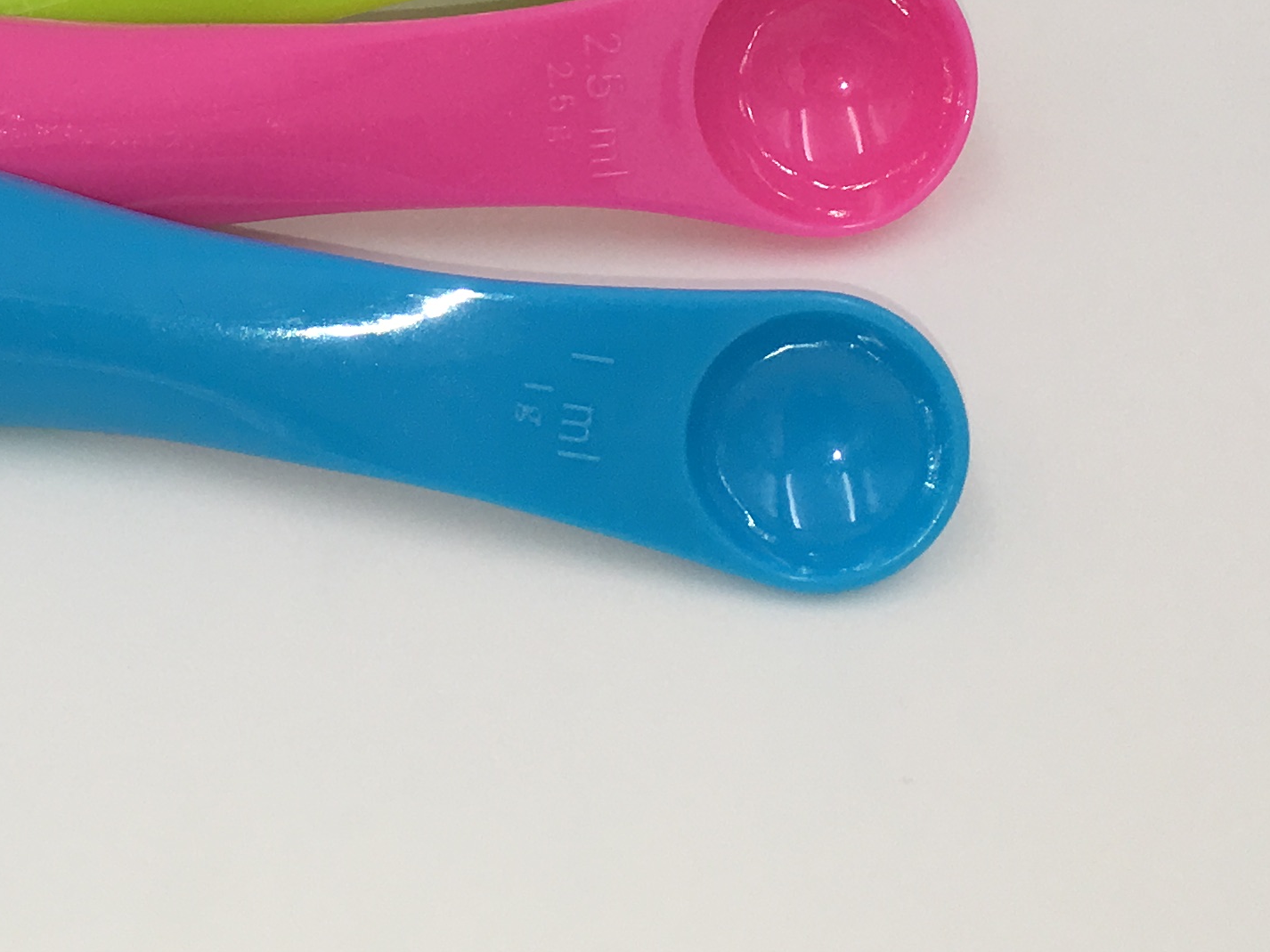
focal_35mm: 82
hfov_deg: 23.4
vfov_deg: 17.5
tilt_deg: -48.5
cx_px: 191
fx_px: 3008
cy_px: -51
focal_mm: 4.15
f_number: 2.2
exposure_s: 1/699
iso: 25
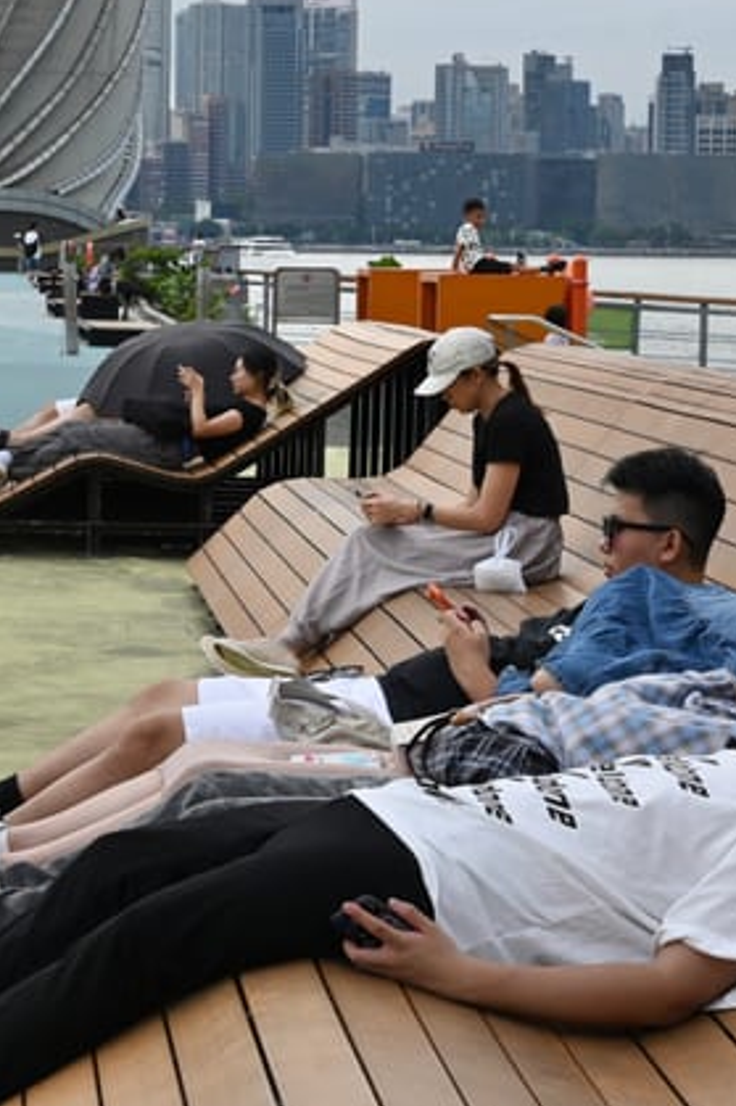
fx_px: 2854
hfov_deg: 14.5
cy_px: 379
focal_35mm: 93
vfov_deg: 21.8
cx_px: 45
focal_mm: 39
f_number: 8
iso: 200
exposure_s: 1/320
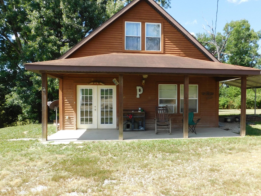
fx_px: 211
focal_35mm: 28
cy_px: 105
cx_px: 148
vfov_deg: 49.7
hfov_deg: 63.2
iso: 125
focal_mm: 4
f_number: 3
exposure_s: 1/640
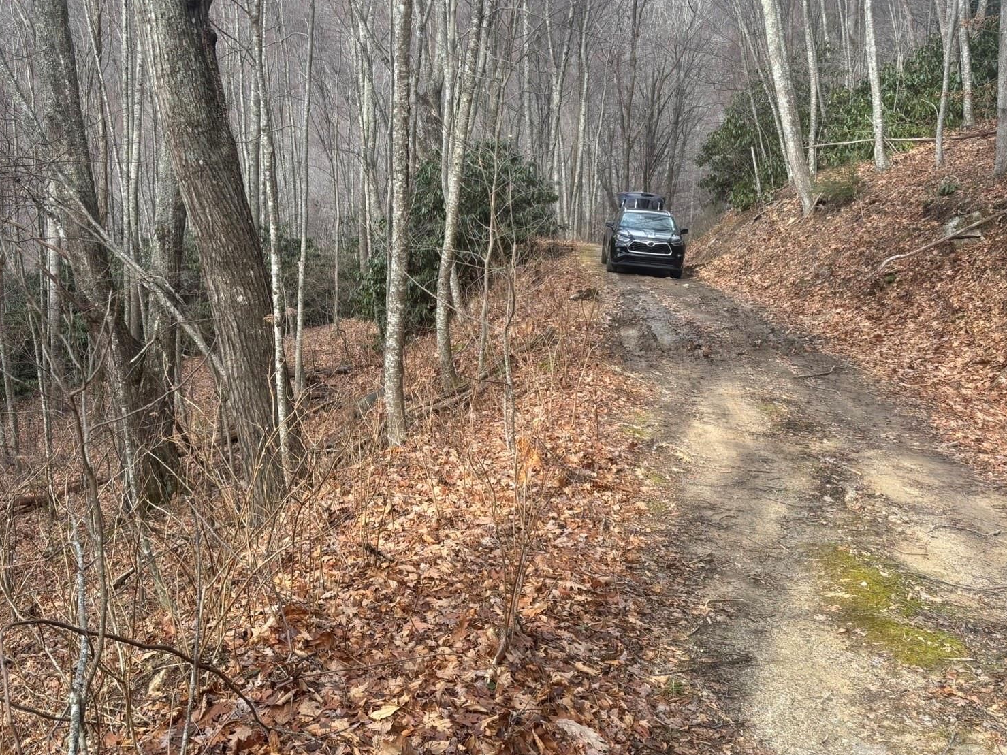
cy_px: 355
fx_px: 1047
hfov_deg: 50.8
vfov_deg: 39.6
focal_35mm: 36
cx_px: 373
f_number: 1.6
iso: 50
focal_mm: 5.96
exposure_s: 1/380
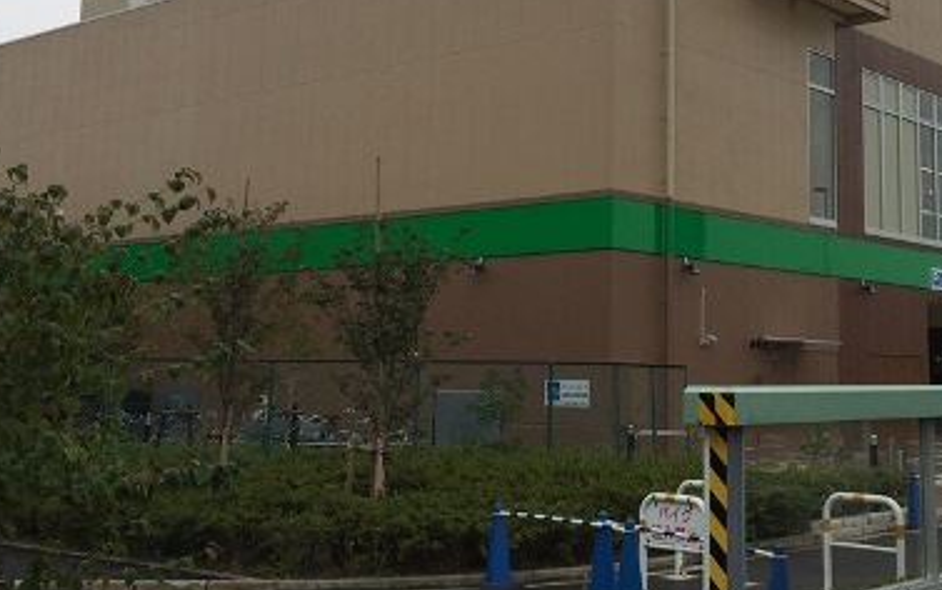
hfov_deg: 37.1
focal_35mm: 54
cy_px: 165
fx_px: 1387
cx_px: 640
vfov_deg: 23.8
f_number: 2.2
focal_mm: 4.12
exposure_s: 1/2283
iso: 40
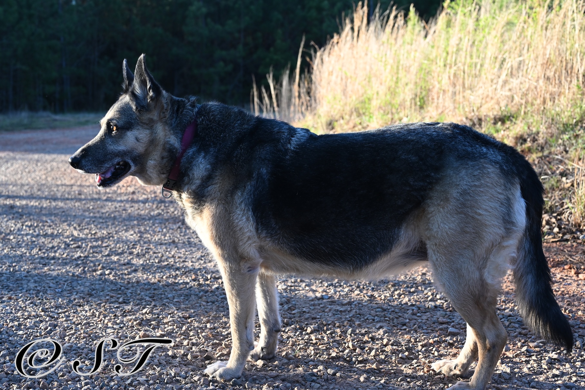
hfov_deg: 39.6
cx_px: 292
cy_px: 195
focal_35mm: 50
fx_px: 813
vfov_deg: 27.0
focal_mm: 50
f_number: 6.3
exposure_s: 1/640
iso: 1600
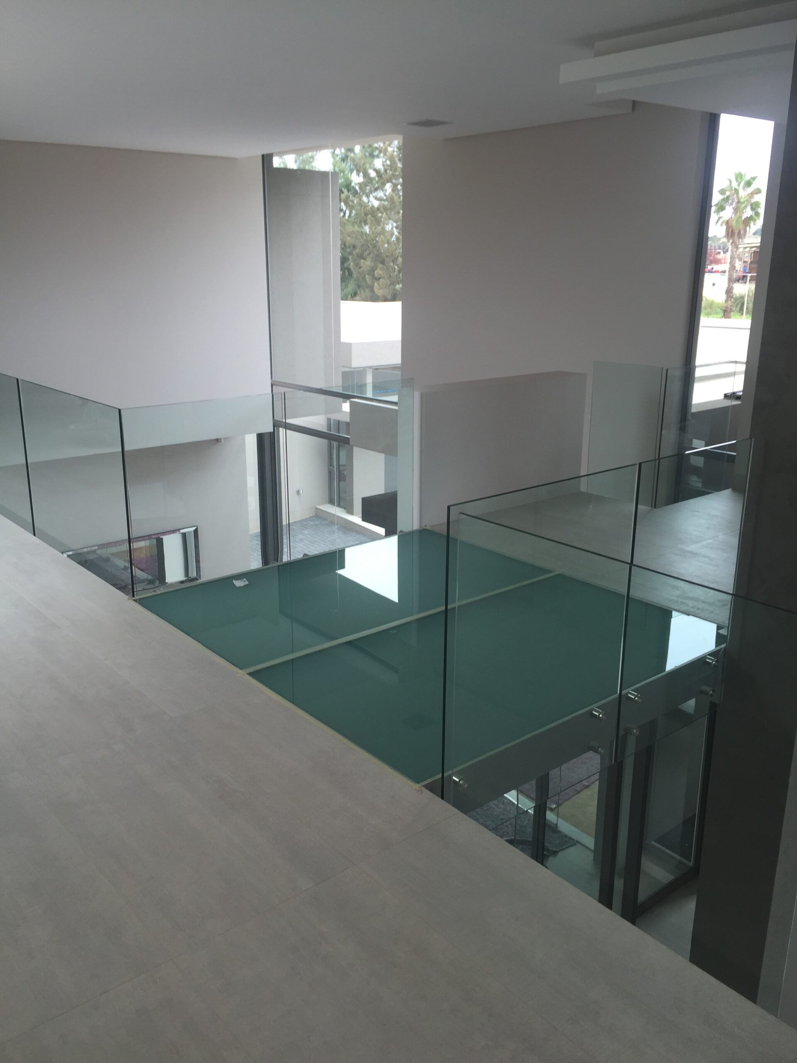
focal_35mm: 29
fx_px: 890
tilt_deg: -17.2
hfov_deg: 48.2
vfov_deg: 61.7
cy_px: 532
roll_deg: -0.5
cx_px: 398
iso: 32
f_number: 2.2
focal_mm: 4.15
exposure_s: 1/100
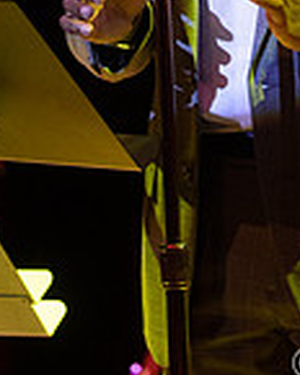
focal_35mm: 479
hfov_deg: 3.2
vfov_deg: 4.0
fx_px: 5316
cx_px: 248
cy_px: -173
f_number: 2.8
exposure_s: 1/200
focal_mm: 110
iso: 1600
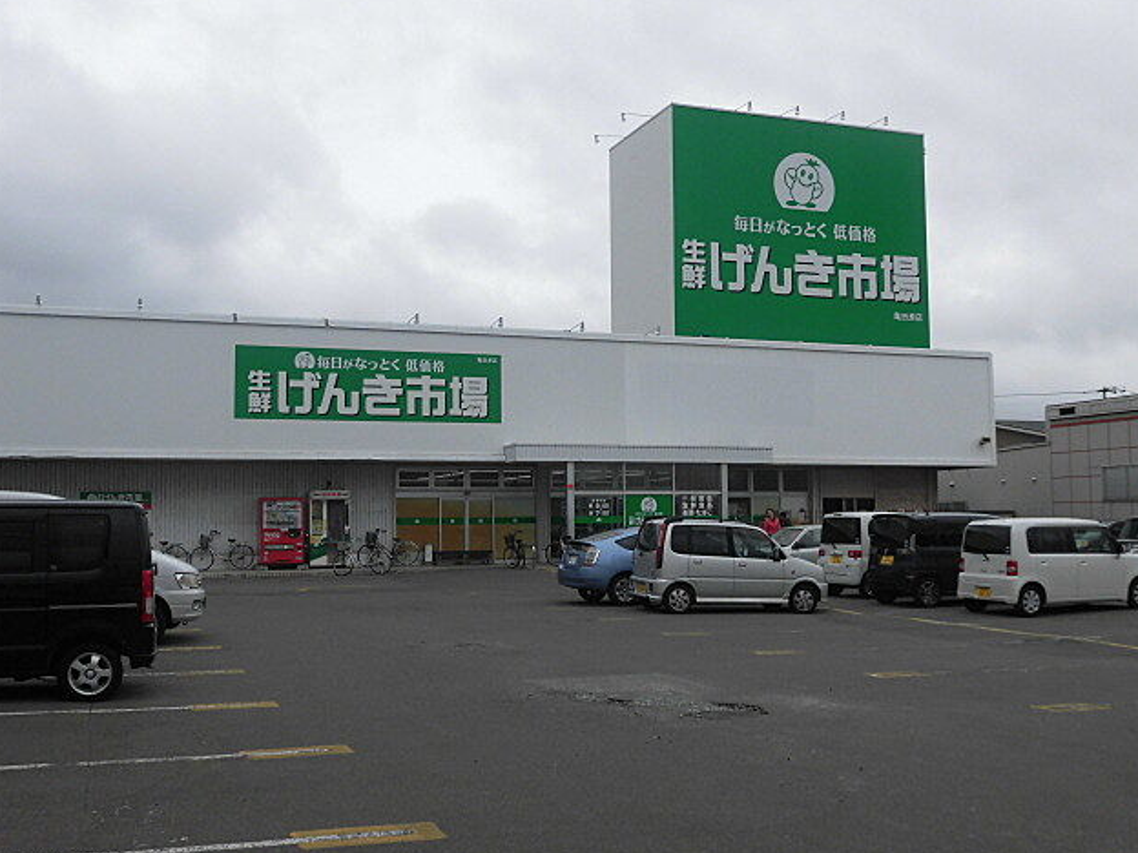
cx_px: 573
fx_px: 1282
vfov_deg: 36.8
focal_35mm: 39
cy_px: 425
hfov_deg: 47.9
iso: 100
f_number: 9.3
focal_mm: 6.77
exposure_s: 1/250
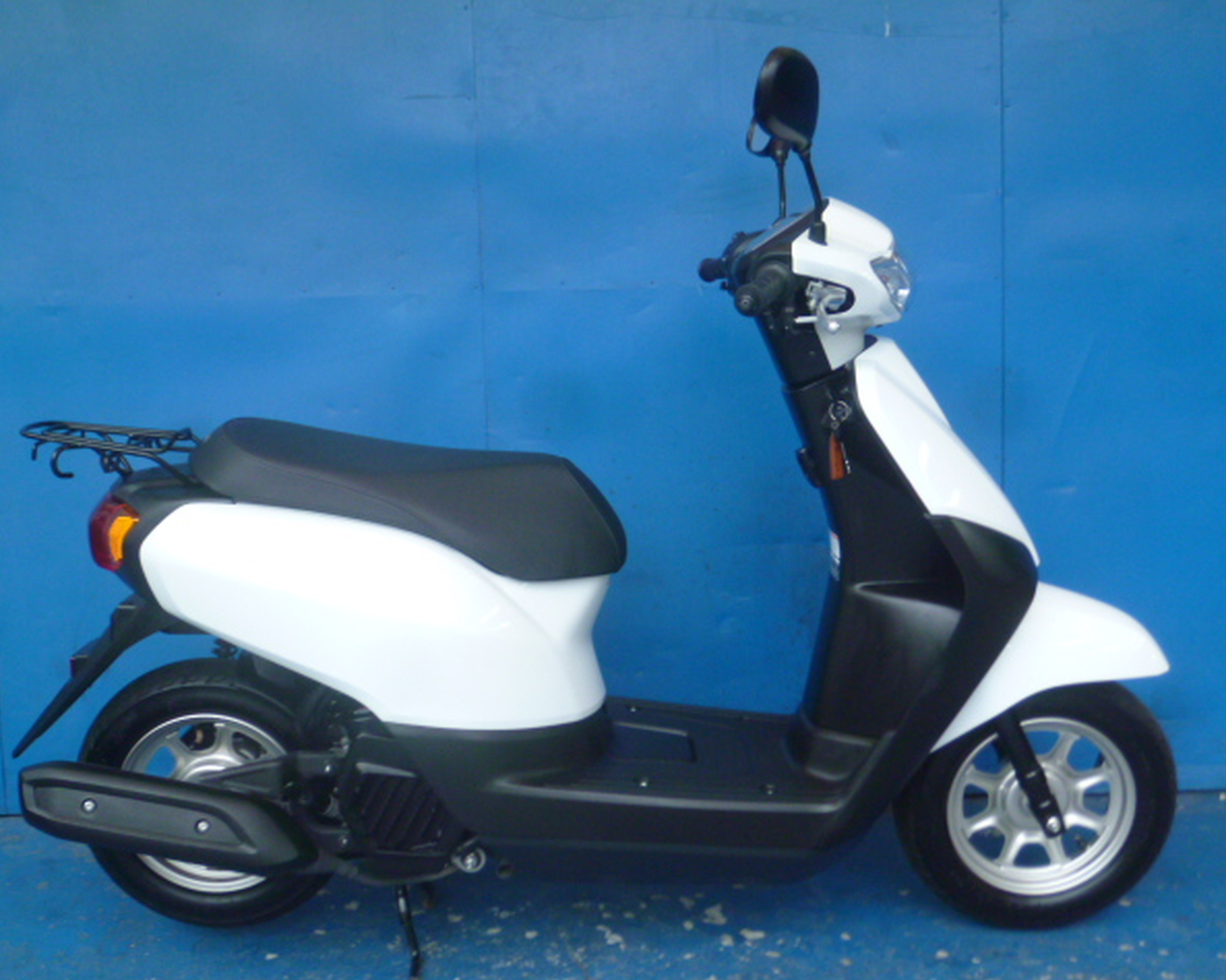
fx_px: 1415
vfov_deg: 38.2
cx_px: 587
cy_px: 494
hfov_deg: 46.8
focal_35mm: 39
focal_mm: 6.5
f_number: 3.1
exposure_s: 1/60
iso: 250
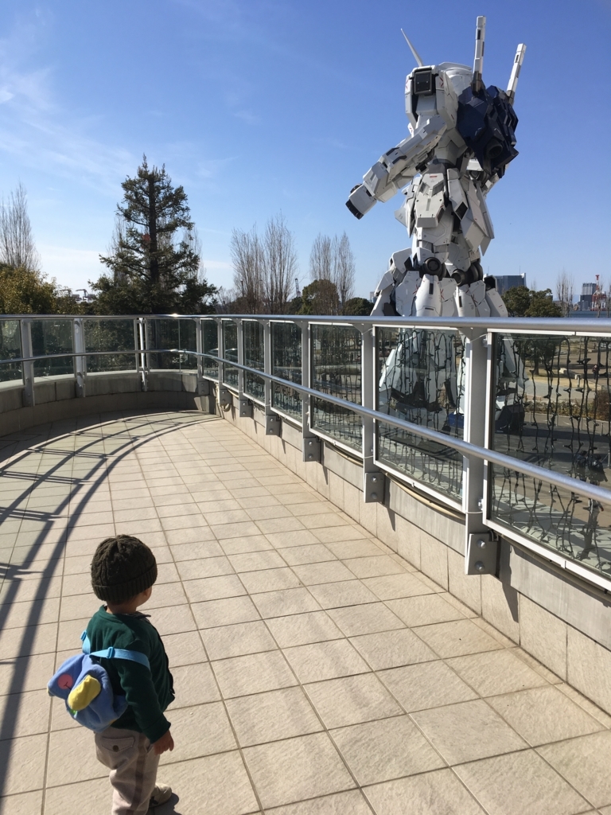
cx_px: 306
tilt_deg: -7.6
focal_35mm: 29
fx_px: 682
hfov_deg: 48.2
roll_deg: -0.2
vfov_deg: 61.7
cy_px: 408
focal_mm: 4.15
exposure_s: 1/2137
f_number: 2.2
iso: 25
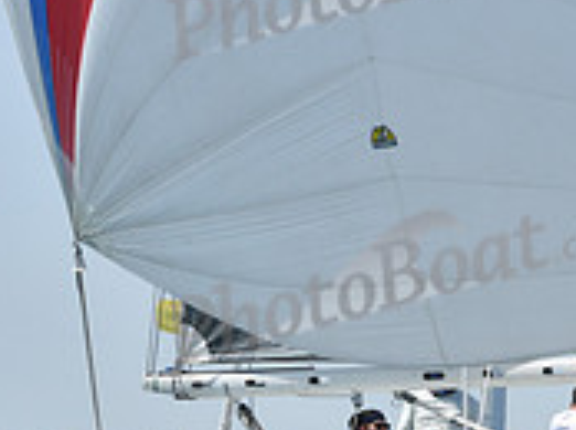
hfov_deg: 7.6
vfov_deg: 5.8
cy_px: 405
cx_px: 808
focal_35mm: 257
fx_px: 4271
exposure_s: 1/1250
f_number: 8
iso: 250
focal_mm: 80
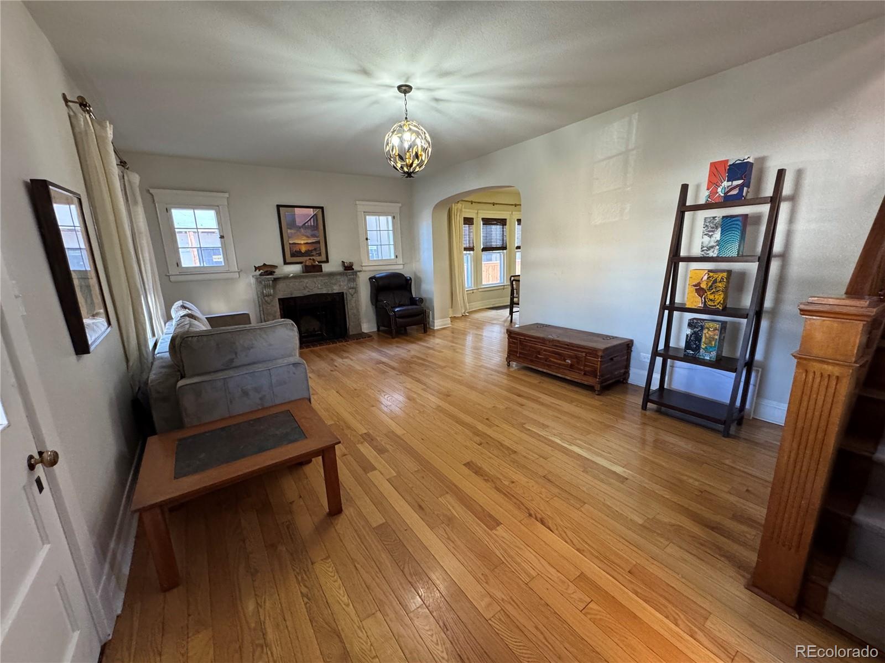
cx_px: 442
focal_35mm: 14
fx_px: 358
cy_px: 332
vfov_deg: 85.7
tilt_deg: -14.1
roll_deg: +1.6
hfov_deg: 102.1
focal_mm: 2.22
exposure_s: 1/60
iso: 400
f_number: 2.2
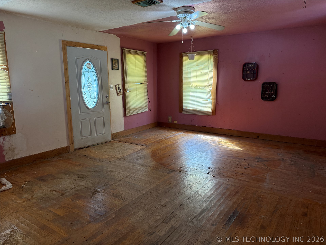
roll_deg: +1.1
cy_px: 122
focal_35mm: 24
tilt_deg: -9.3
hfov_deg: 71.6
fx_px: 226
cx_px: 163
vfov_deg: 56.8
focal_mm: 6.76
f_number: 1.78
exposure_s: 1/176
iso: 200
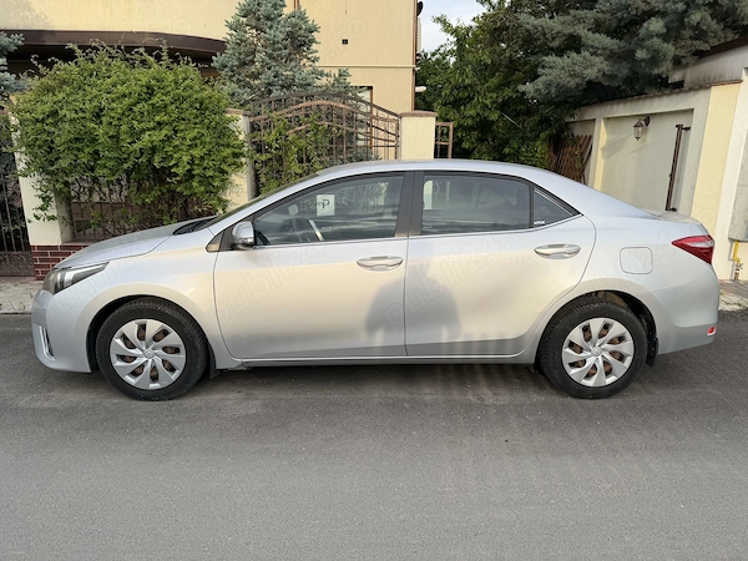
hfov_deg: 71.6
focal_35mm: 24
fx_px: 519
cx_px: 374
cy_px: 280
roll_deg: -0.5
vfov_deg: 56.8
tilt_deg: -15.0
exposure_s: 1/1314
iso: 80
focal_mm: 6.76
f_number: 1.78
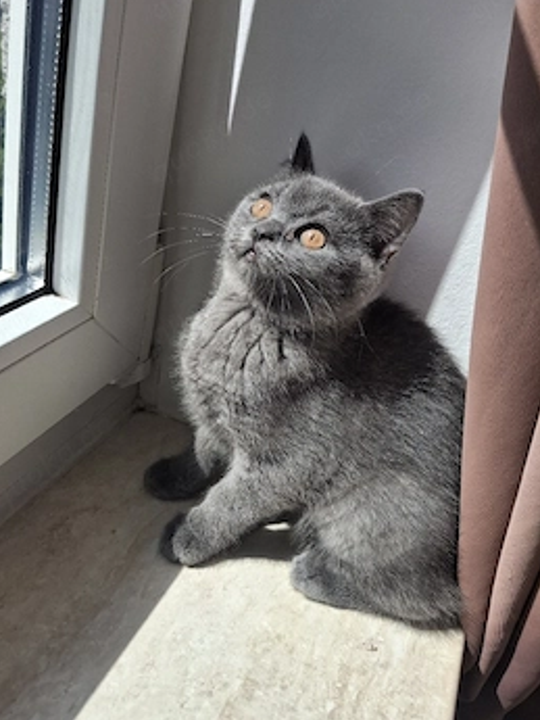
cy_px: 321
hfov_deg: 48.2
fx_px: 603
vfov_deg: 61.5
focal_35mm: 29
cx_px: 256
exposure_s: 1/1111
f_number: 1.8
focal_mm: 4.69
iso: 32
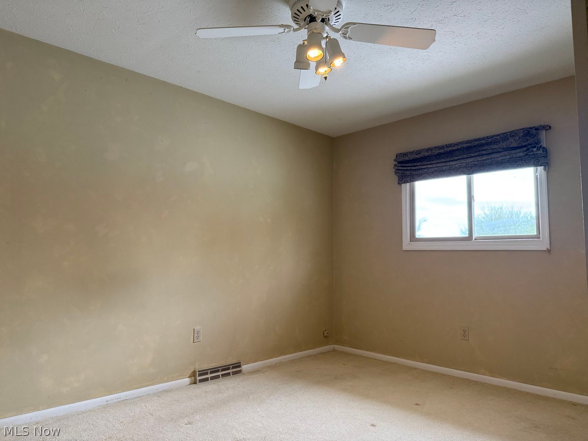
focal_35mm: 24
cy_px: 220
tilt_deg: +4.9
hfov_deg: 71.6
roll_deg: -0.3
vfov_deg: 56.8
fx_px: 408
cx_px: 294
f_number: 1.78
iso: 250
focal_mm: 6.76
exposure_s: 1/60
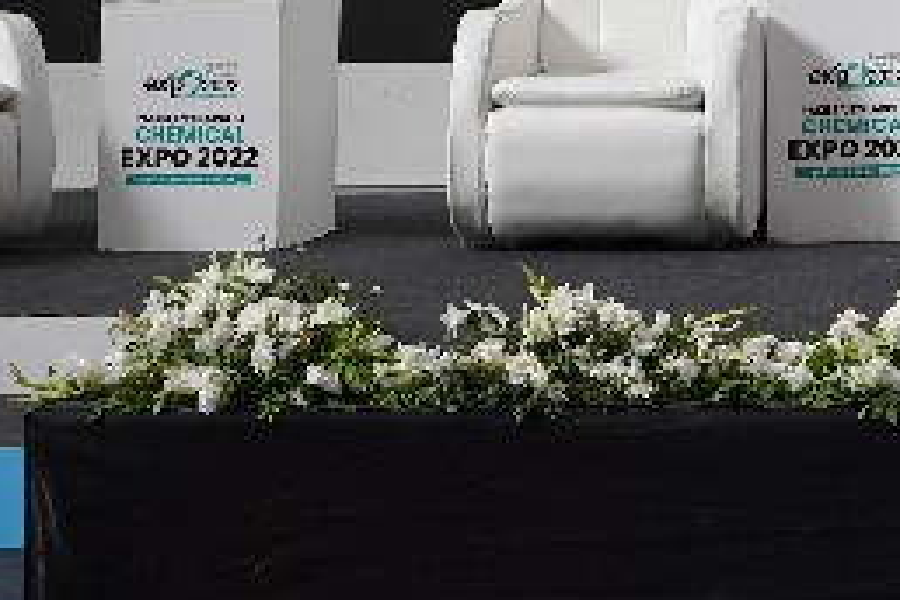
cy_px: -433
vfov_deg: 9.0
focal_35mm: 147
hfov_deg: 13.3
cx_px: 1305
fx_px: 3675
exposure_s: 1/160
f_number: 4
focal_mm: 37
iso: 800
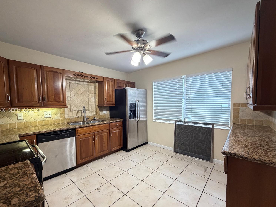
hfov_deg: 98.1
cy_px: 111
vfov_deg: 81.6
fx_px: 120
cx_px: 131
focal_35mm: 15
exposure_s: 1/75
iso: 320
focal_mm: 2.22
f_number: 2.2
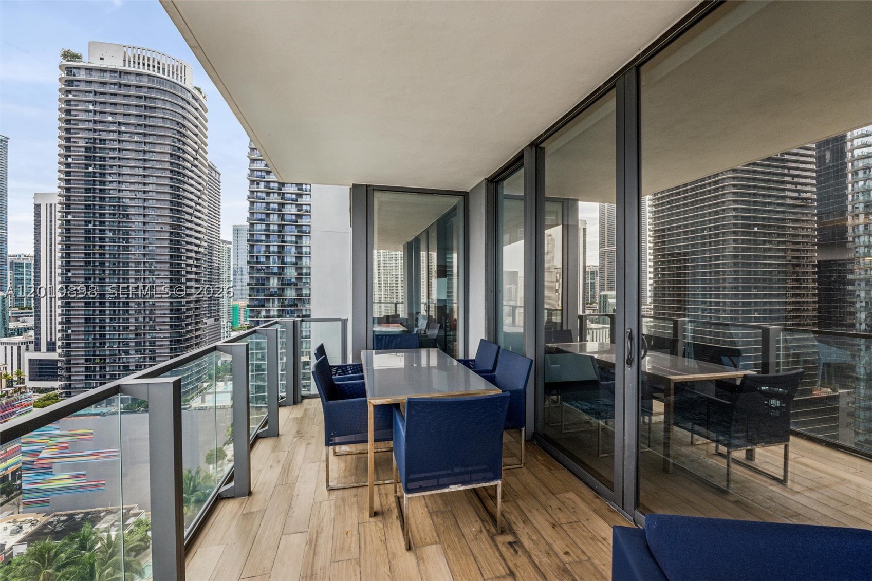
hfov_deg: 104.3
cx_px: 436
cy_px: 290
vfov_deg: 81.2
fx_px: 339
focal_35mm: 14
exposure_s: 1/320
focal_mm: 14
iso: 200
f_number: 9
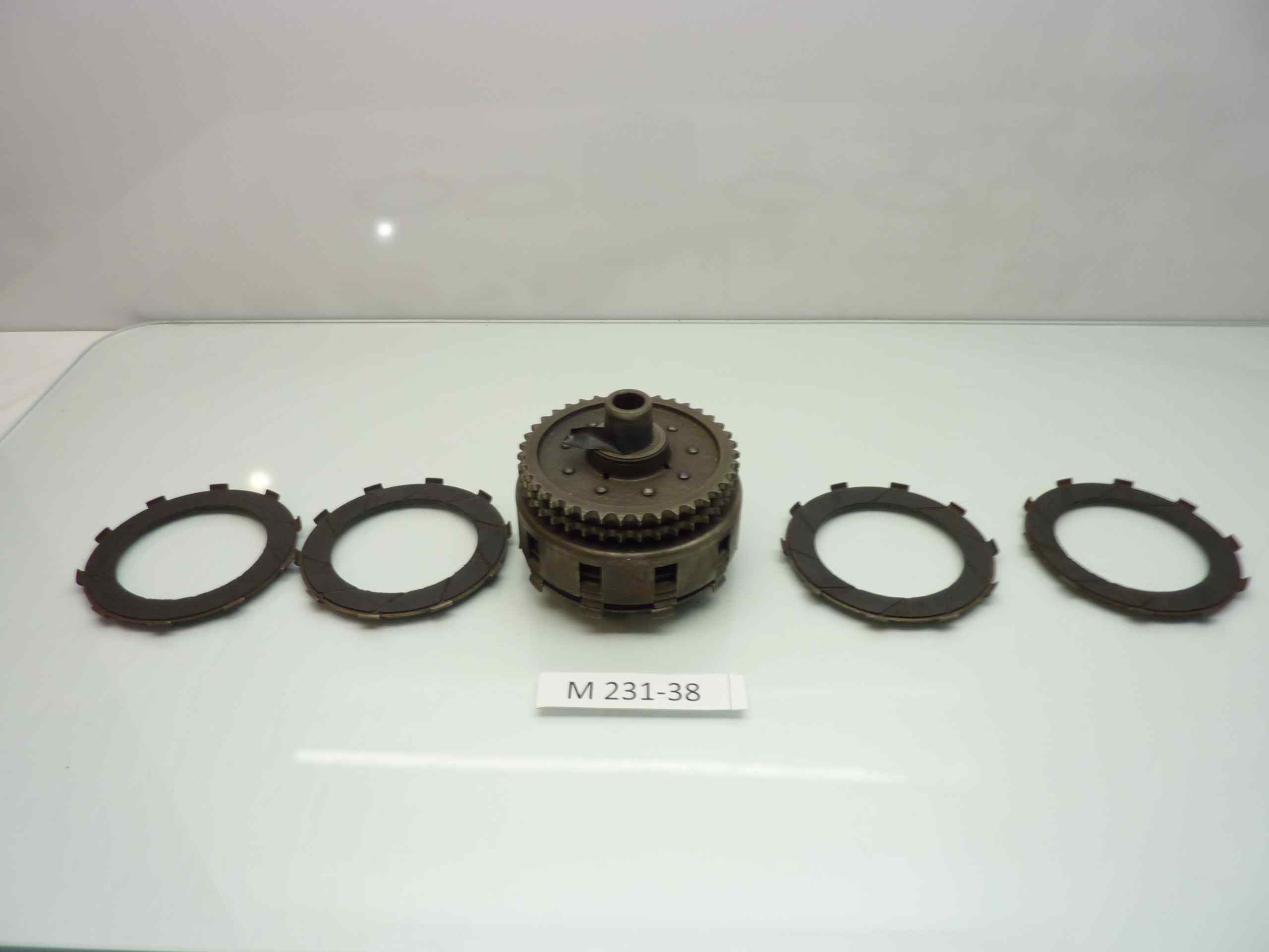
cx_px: 634
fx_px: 916
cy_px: 476
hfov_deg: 69.4
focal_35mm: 25
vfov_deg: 54.9
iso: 80
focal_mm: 4.1
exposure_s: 1/15
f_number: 3.3
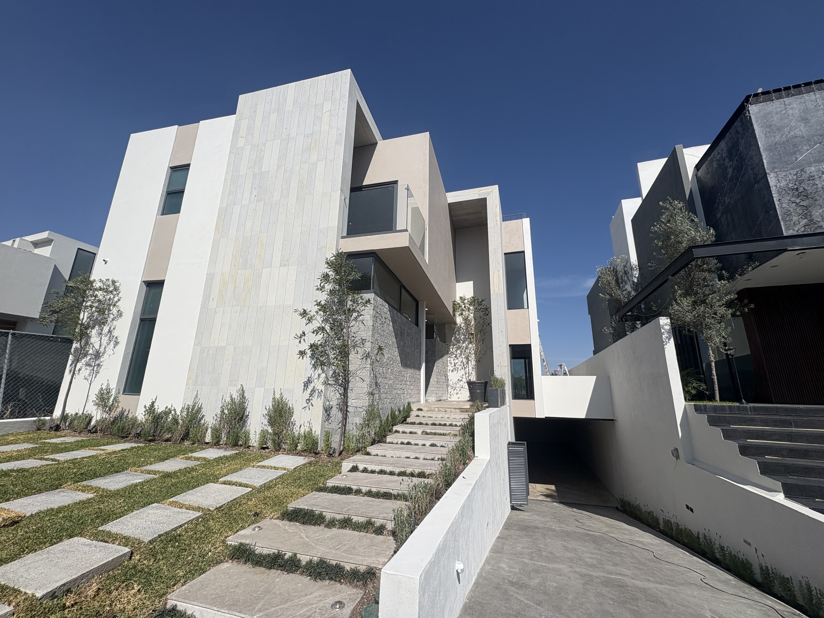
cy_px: 309
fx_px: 333
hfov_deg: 102.1
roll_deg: -0.8
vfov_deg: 85.7
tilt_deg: +15.5
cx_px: 412
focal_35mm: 14
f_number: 2.2
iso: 50
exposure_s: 1/3717
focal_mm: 2.22
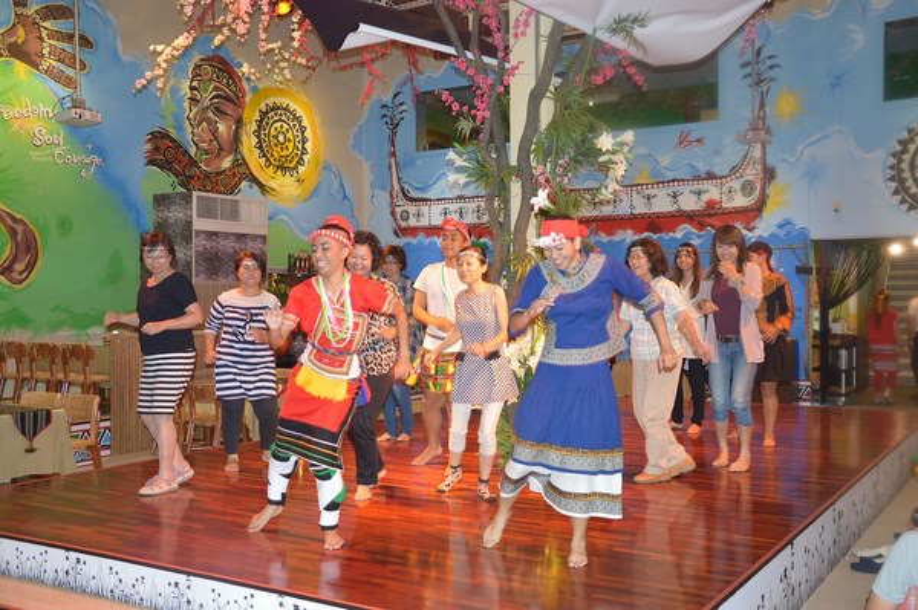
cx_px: 459
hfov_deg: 53.2
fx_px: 917
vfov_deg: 36.8
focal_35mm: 36
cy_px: 305
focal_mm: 24
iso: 800
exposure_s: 1/30
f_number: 3.8
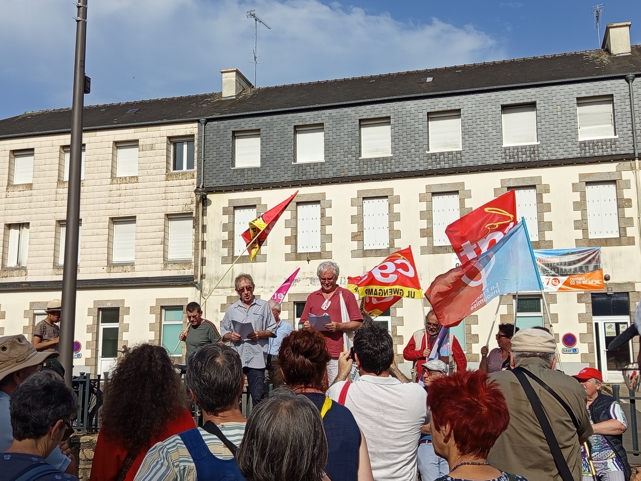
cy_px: 240
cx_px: 320
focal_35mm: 38
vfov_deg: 37.7
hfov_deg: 49.0
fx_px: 704
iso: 50
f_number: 1.7
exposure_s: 1/1383
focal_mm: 5.24
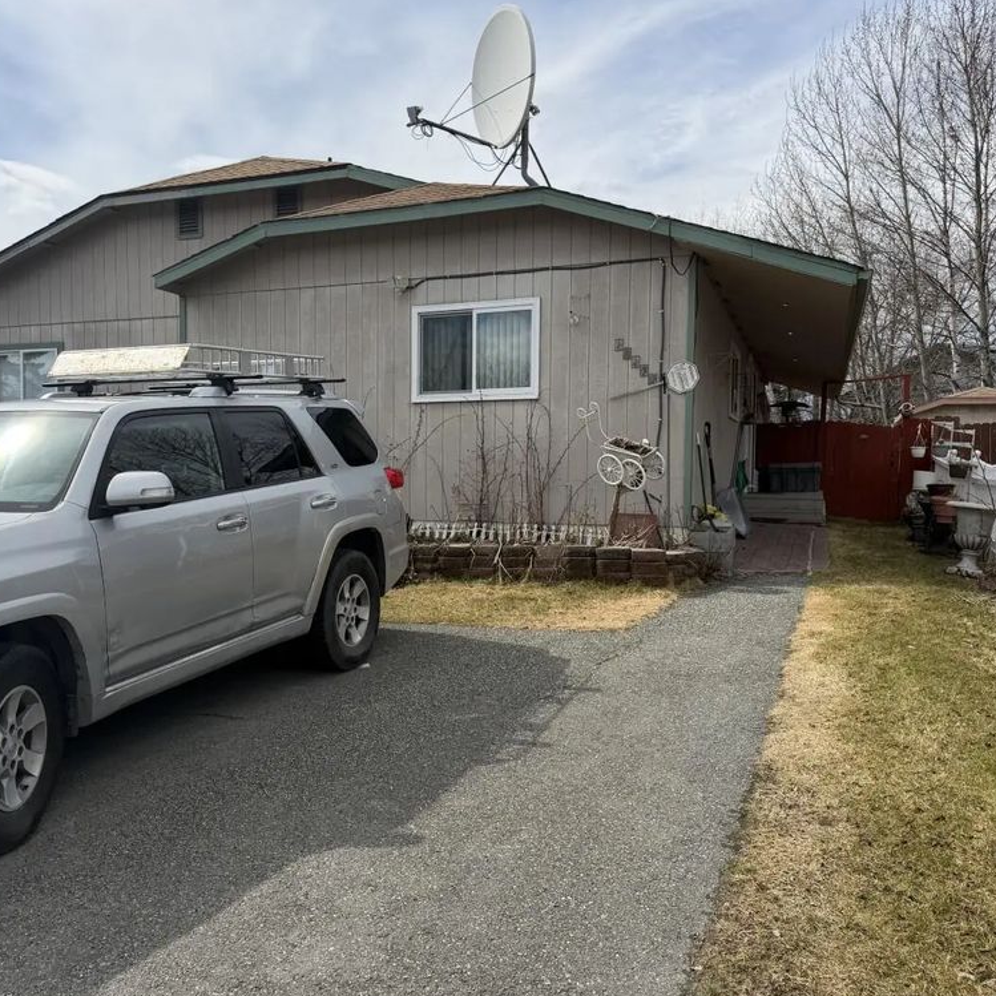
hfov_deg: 55.3
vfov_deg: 55.6
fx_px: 944
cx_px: 408
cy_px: 503
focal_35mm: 29
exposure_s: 1/6173
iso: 80
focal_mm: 6.76
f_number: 1.78
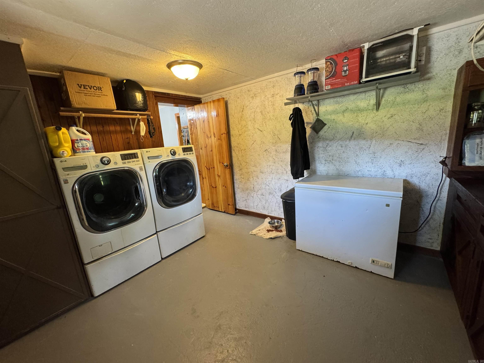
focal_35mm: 14
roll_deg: +3.9
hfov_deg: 102.1
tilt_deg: -12.8
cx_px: 242
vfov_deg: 85.7
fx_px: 196
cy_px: 182
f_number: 2.2
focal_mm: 2.22
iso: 250
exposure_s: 1/60
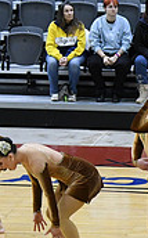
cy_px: 253
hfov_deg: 3.6
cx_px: 379
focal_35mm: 362
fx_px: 2344
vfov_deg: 5.8
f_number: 4
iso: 5000
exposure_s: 1/400
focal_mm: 70
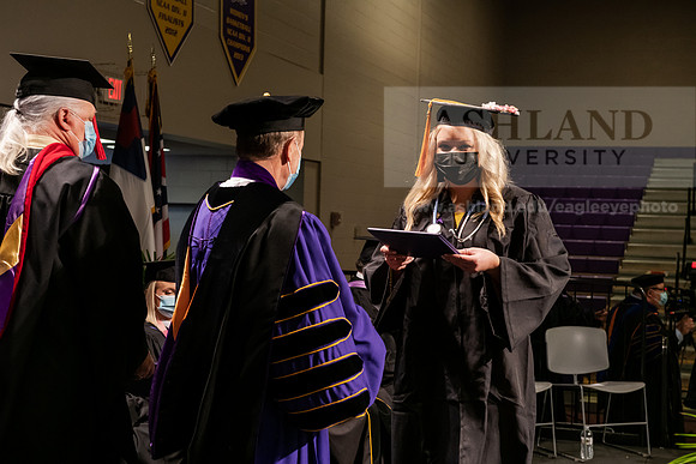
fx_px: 1199
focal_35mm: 62
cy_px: 232
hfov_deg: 32.4
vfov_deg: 21.9
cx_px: 348
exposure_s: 1/200
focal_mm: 62
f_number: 6.3
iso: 1600
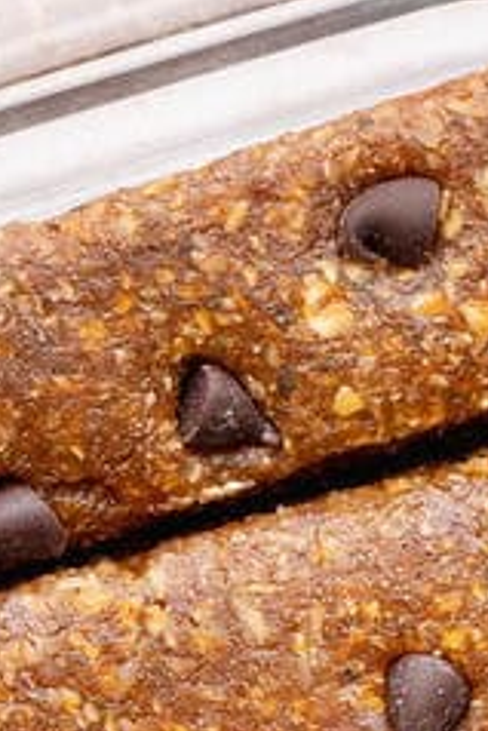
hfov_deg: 3.0
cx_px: 325
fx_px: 9177
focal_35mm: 452
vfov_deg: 4.5
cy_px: 1437
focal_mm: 70
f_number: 11
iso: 500
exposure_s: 1/200
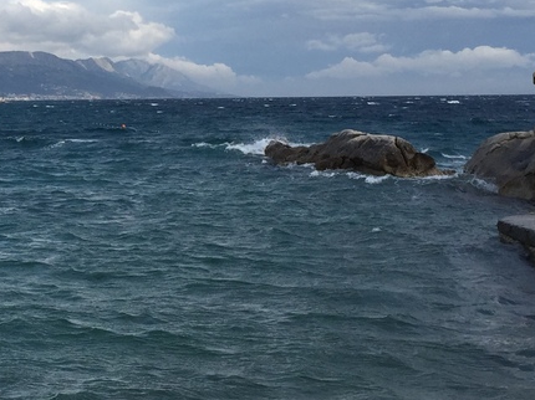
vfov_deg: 18.1
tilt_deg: +1.0
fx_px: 1251
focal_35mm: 81
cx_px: 58
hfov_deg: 23.5
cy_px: 94
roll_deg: +0.6
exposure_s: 1/2083
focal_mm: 4.15
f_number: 2.2
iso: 32
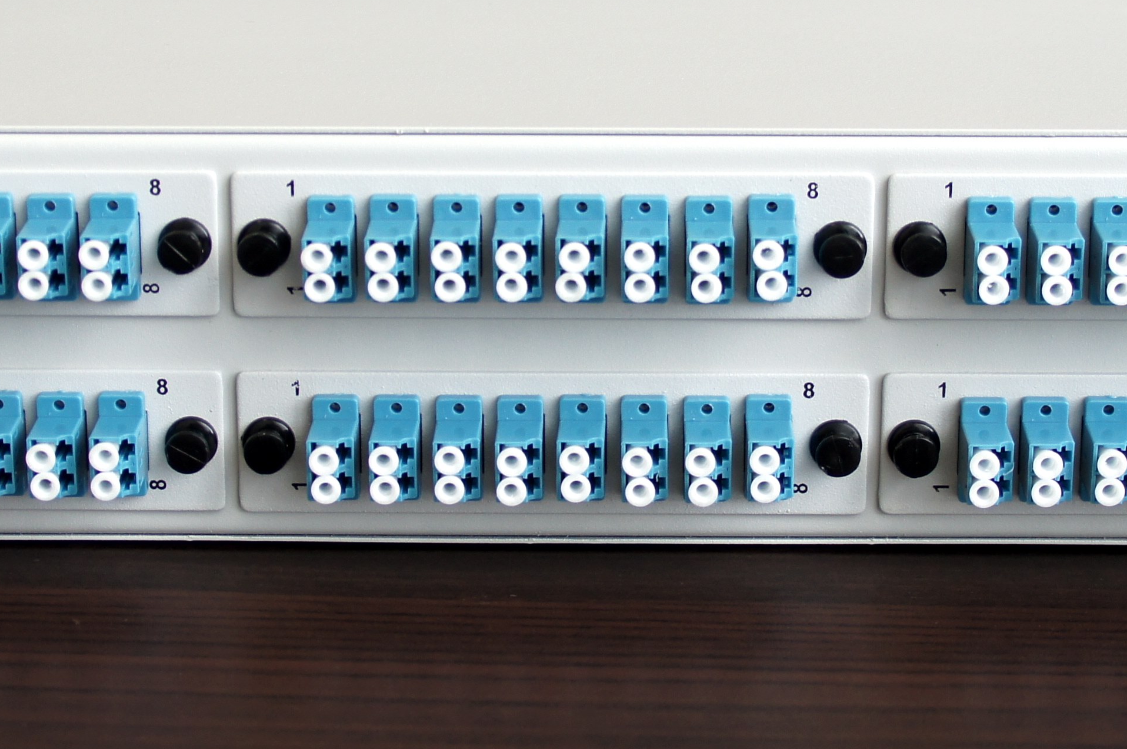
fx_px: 3127
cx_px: 554
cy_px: 255
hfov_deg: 20.4
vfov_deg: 13.6
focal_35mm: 100
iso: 160
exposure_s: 1/50
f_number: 4
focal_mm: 26
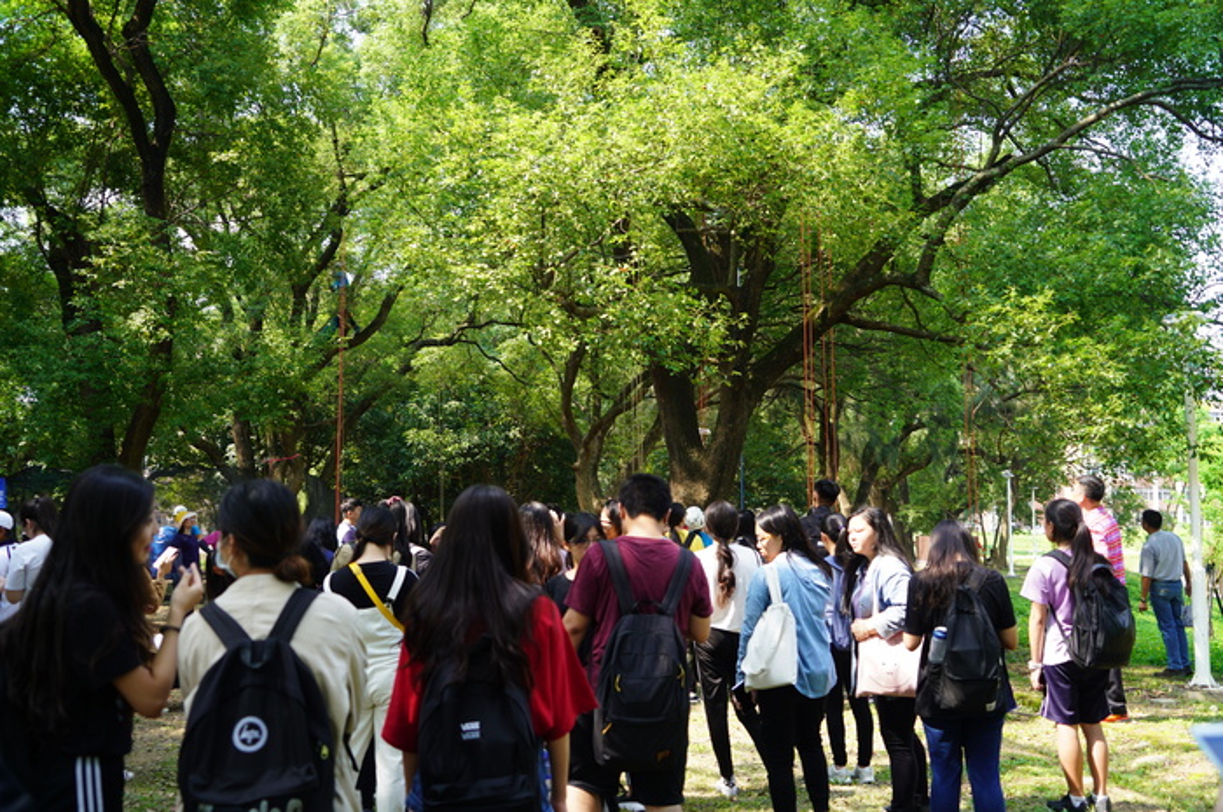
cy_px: 406
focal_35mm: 36
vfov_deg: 36.8
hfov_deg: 53.2
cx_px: 612
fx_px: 1222
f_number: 4.5
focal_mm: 36
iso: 100
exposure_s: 1/60
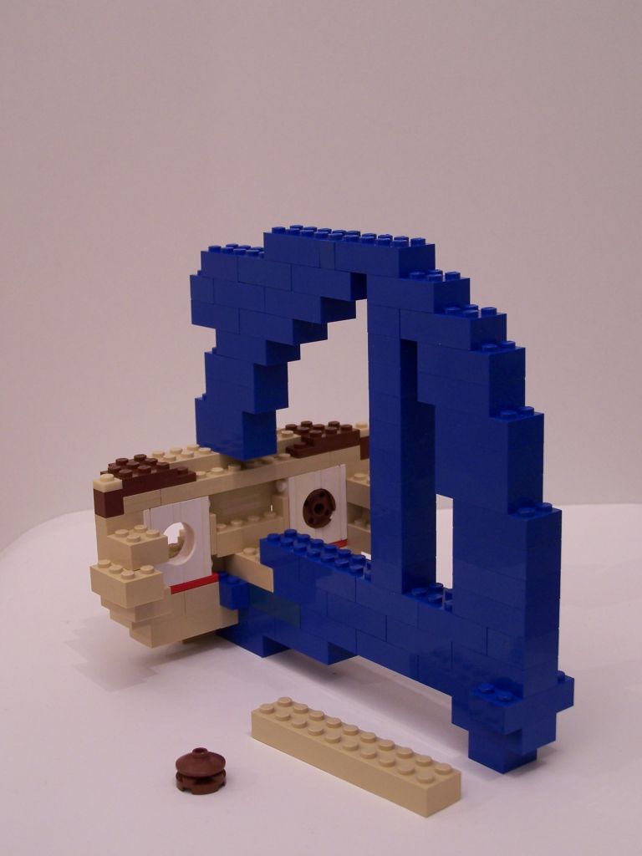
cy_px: 428
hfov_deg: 24.8
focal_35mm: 59
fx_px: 1459
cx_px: 321
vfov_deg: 32.7
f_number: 3.1
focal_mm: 9.8
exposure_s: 1/3
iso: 80
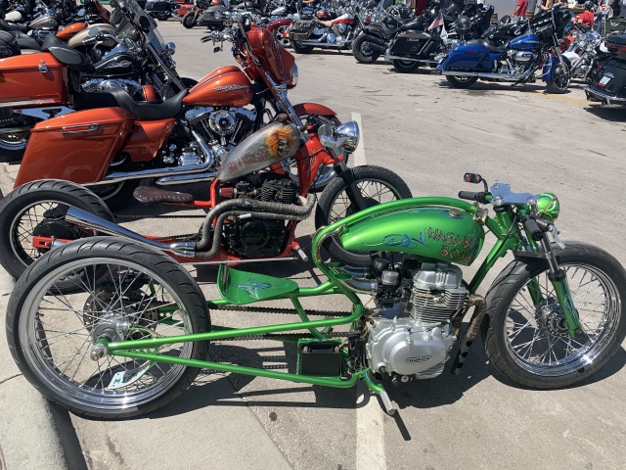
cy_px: 235
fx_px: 470
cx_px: 313
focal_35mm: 26
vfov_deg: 53.1
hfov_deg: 67.3
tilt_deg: -23.3
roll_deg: -2.0
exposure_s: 1/1916
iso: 25
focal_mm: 4.25
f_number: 1.8
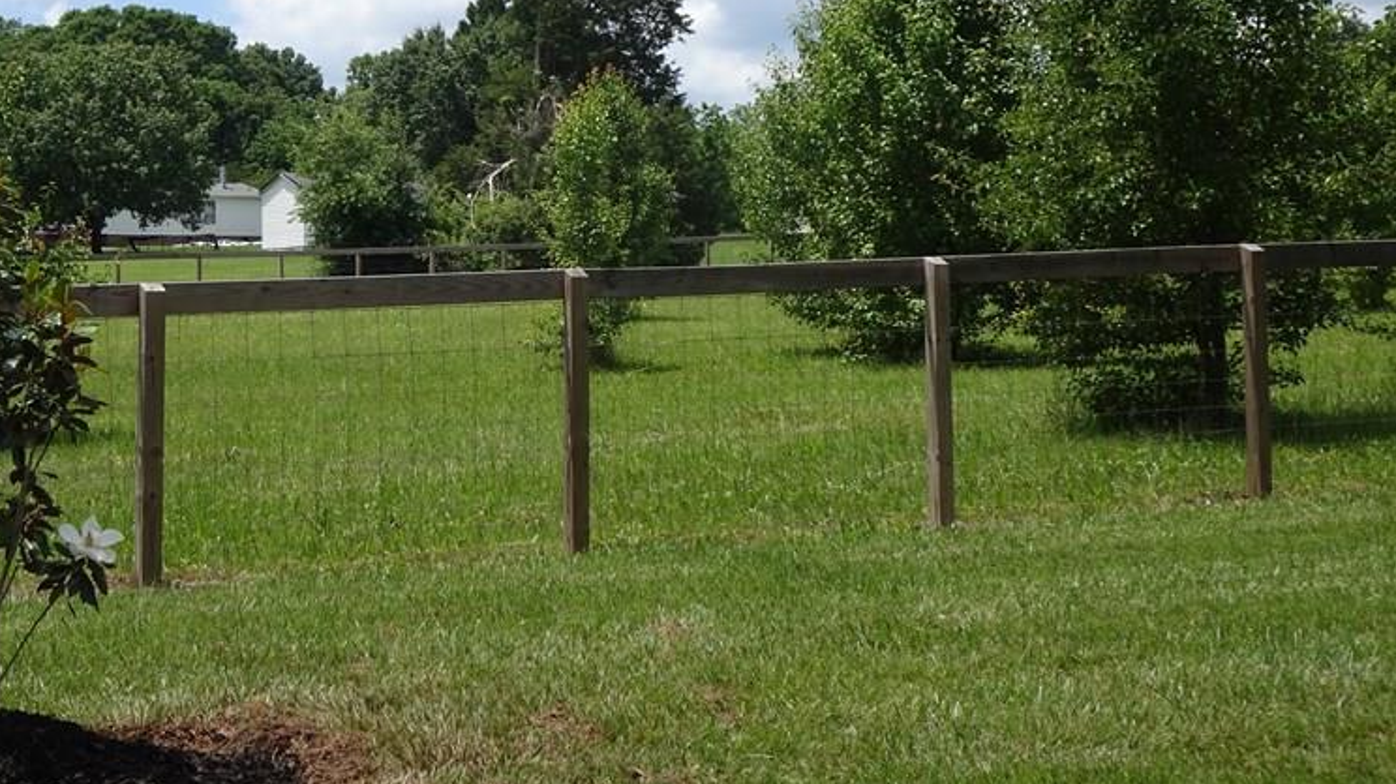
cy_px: 161
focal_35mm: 72
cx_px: 495
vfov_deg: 16.6
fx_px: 2664
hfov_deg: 29.2
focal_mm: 8.18
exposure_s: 1/640
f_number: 4.5
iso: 80
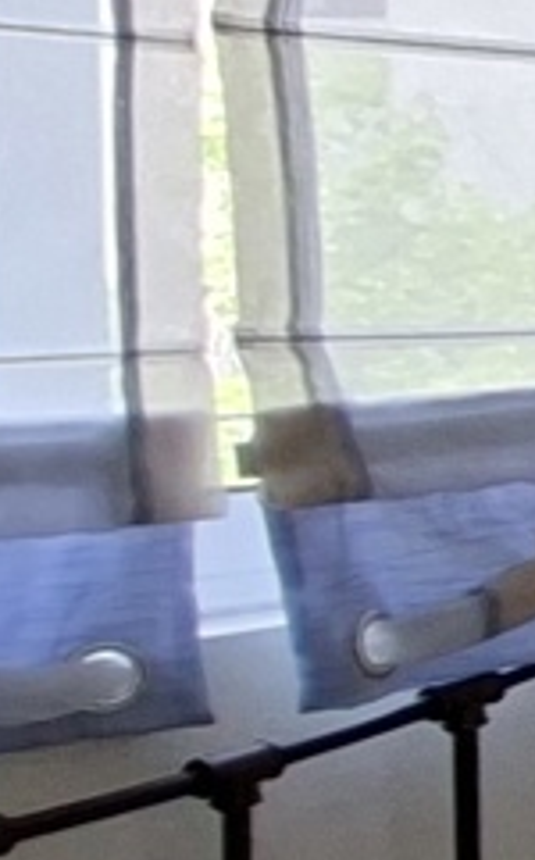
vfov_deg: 18.9
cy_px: 296
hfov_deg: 6.8
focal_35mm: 110
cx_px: 2522
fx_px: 2574
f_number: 2.2
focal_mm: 1.74
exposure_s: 1/50
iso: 40
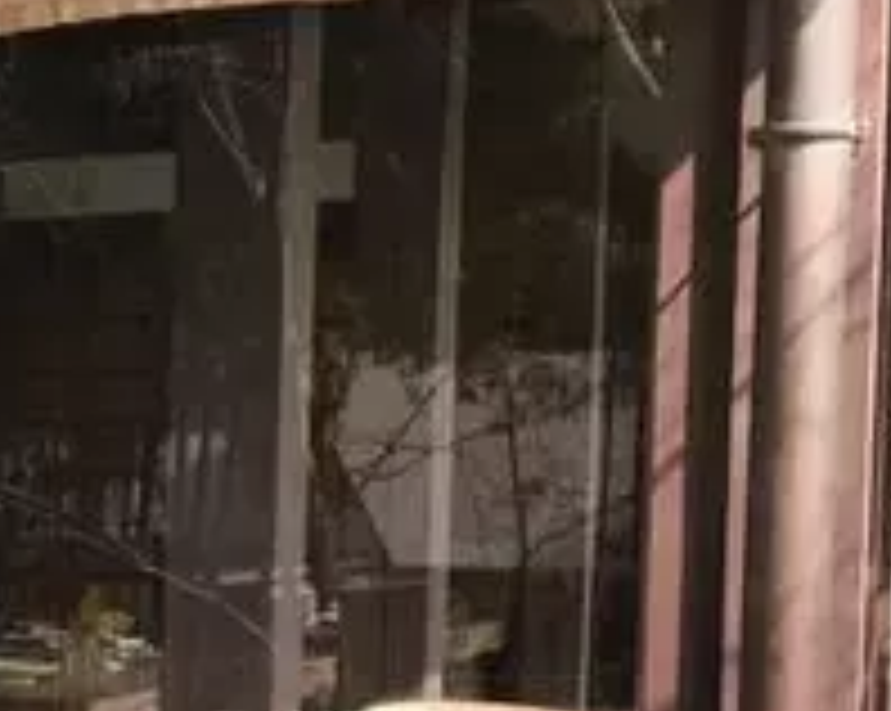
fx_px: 2187
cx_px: -405
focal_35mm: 83
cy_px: 644
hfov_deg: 20.2
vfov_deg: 18.2
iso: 20
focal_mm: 3.99
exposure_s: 1/439
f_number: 1.8
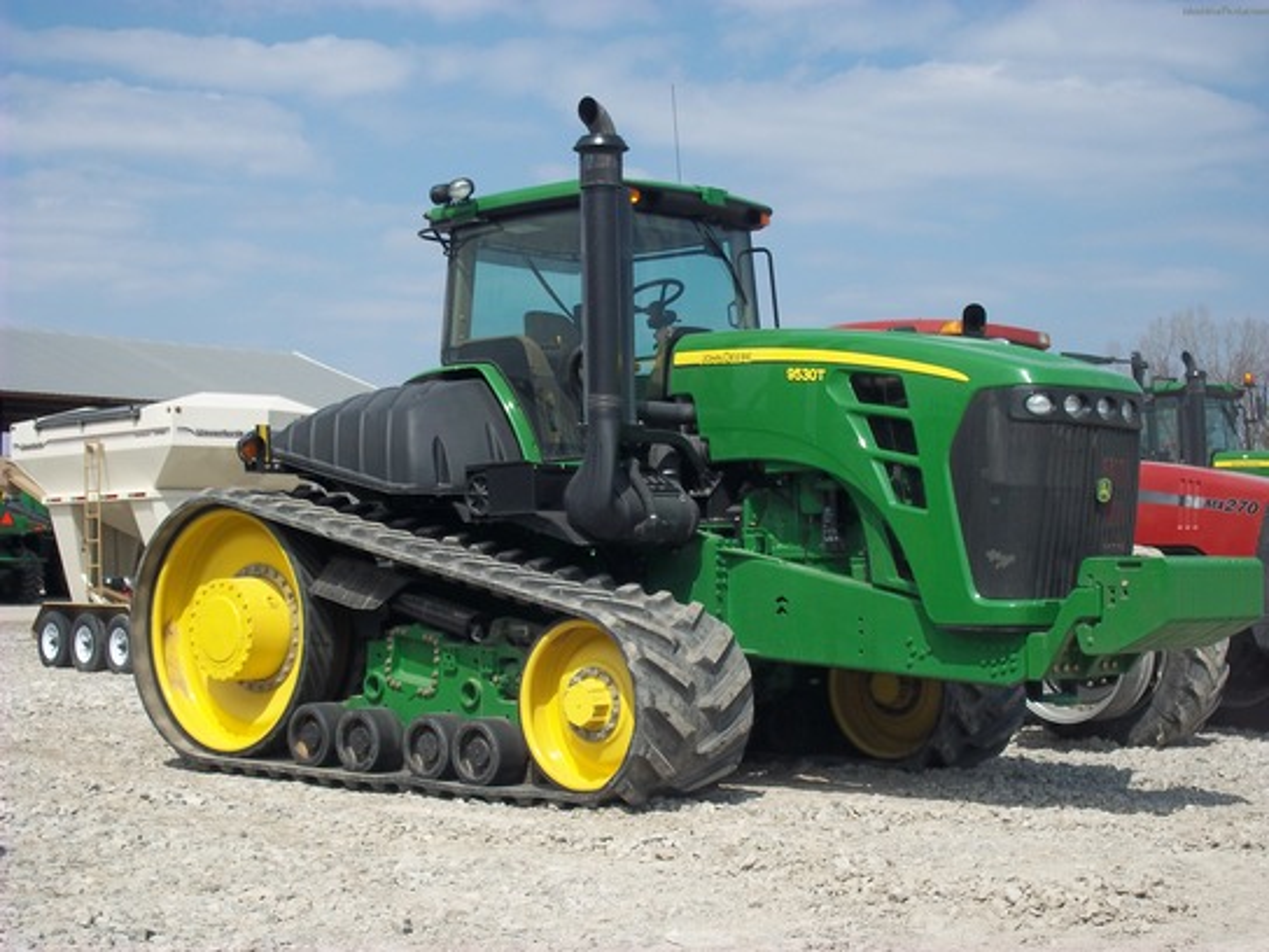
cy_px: 476
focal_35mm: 57
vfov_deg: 25.7
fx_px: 2090
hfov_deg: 33.8
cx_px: 634
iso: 80
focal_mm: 10.1
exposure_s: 1/160
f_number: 10
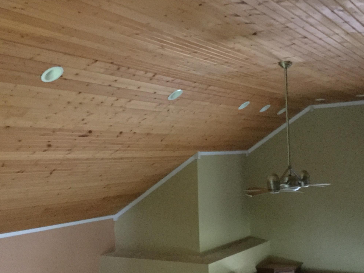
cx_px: 219
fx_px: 494
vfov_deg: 30.9
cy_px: 143
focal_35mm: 47
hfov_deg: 40.3
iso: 640
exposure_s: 1/15
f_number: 2.4
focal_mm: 3.3
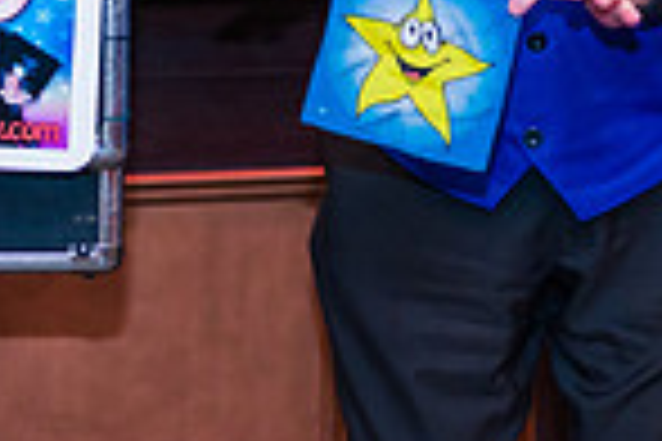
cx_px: 567
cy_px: 40
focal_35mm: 197
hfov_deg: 10.4
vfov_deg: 7.0
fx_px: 3622
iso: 1600
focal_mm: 50
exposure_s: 1/160
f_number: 3.2
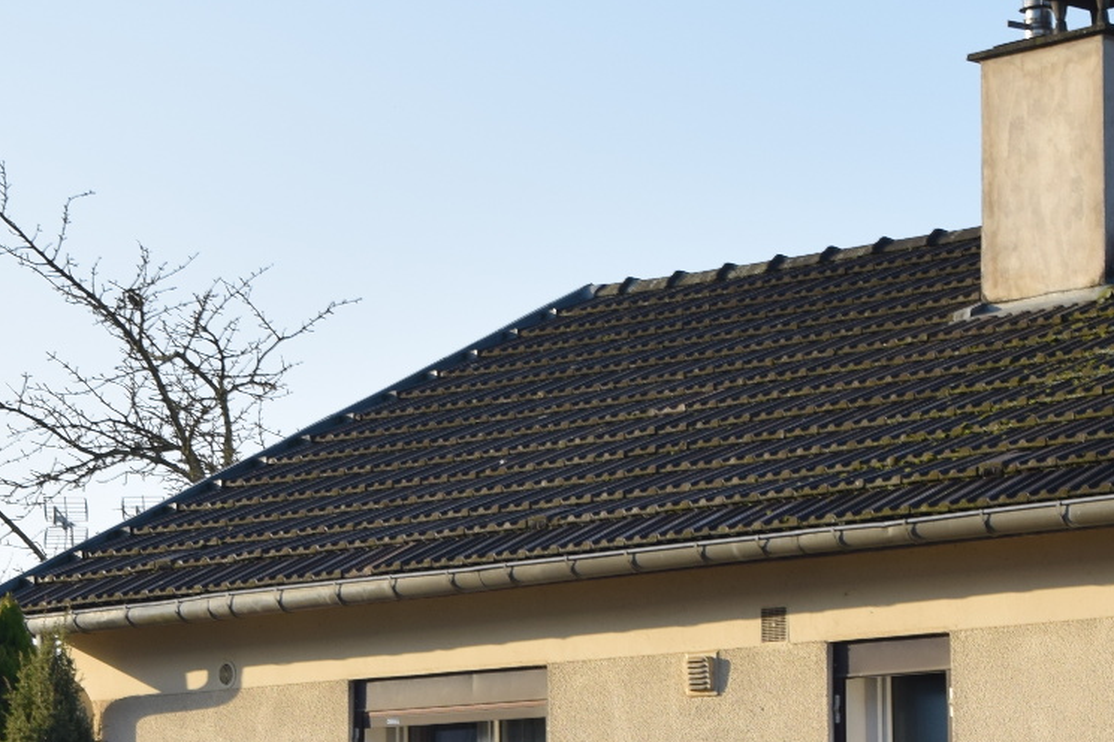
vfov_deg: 10.2
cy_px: 931
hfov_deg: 15.5
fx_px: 4083
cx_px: 665
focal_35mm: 132
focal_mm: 32
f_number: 7.1
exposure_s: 1/200
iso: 100
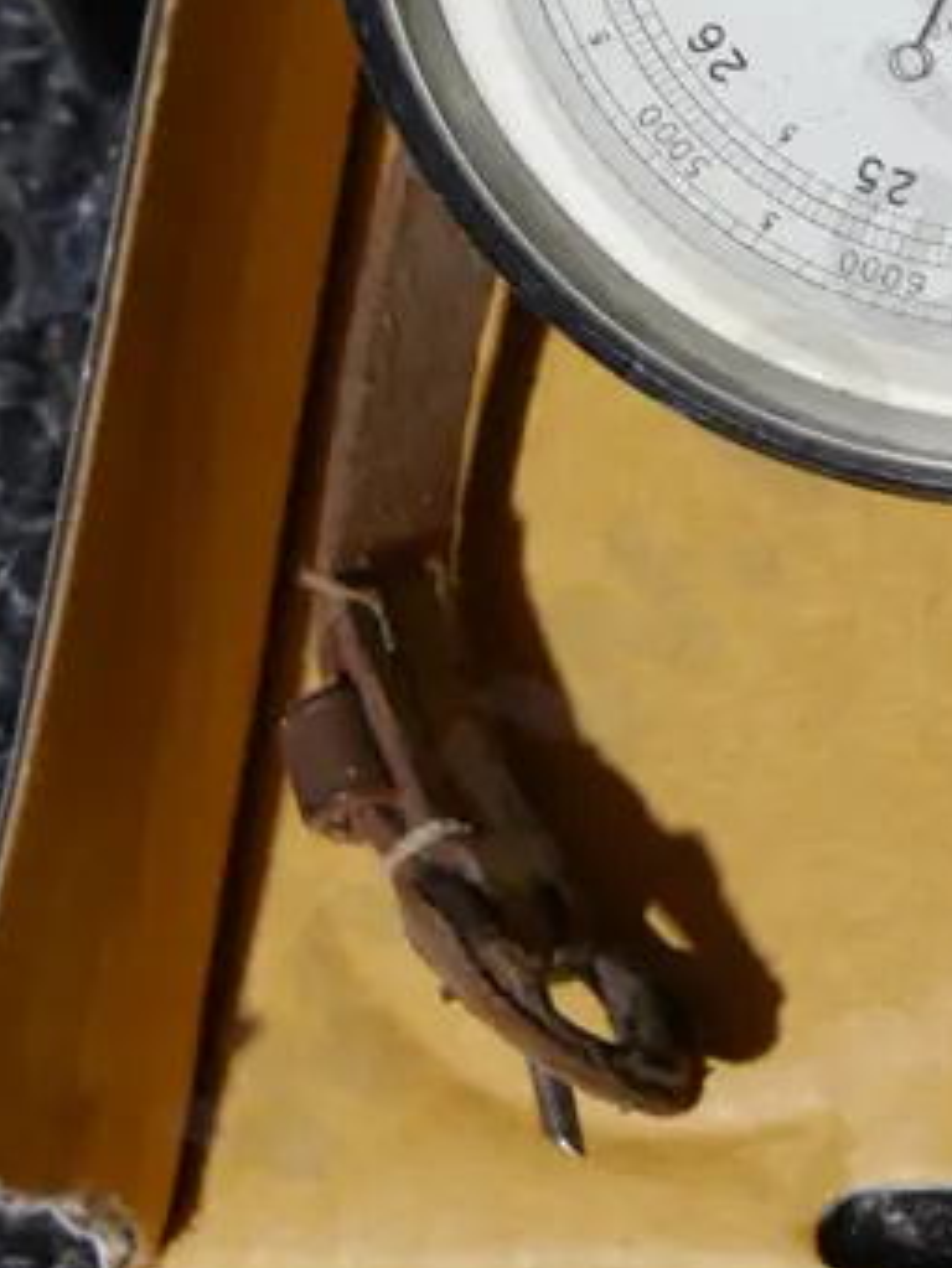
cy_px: -342
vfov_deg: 15.7
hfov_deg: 11.9
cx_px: 1357
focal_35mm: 120
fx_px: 4398
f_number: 4.4
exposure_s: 1/60
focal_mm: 20
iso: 400
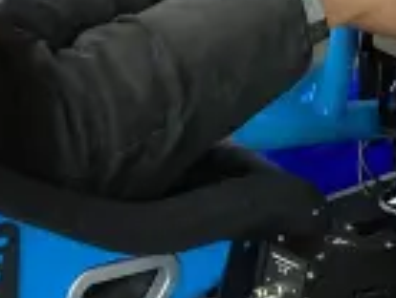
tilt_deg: -6.7
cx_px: 492
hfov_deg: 11.2
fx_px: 1983
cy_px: -458
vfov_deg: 7.9
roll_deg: -0.3
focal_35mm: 173
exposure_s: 1/120
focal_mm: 3.99
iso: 32
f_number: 1.8
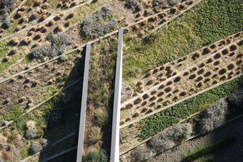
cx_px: 112
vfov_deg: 17.3
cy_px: 75
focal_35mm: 79
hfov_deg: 25.6
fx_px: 534
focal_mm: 70
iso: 100
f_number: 5.6
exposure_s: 1/160
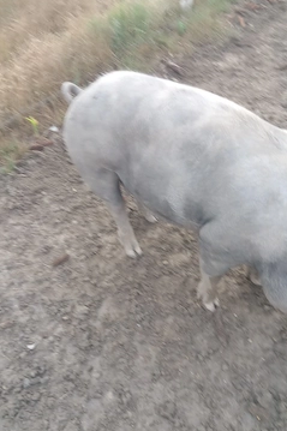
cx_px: 161
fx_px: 347
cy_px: 235
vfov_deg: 63.6
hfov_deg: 44.8
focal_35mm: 29
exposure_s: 1/33.3
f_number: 1.8
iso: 107
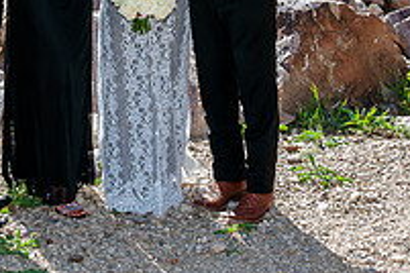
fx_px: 1196
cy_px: -102
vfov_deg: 12.5
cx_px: 184
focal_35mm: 105
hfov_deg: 19.5
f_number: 7.1
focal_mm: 32
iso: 250
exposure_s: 1/160
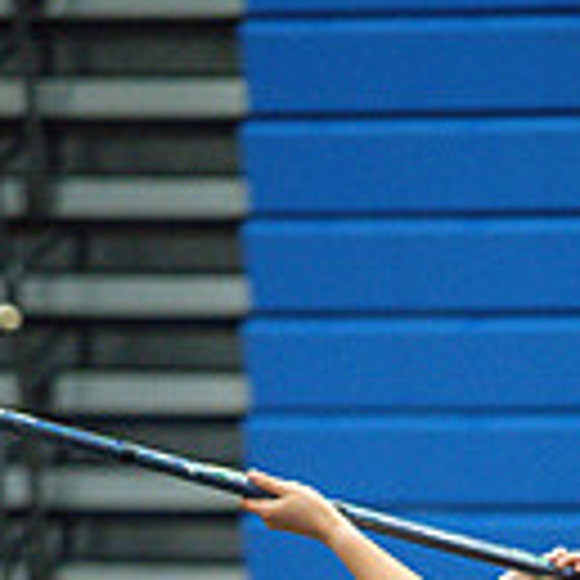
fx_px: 11260
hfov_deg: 2.9
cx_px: 634
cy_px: 989
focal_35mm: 594
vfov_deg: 2.9
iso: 6400
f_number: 4
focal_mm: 200
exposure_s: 1/500
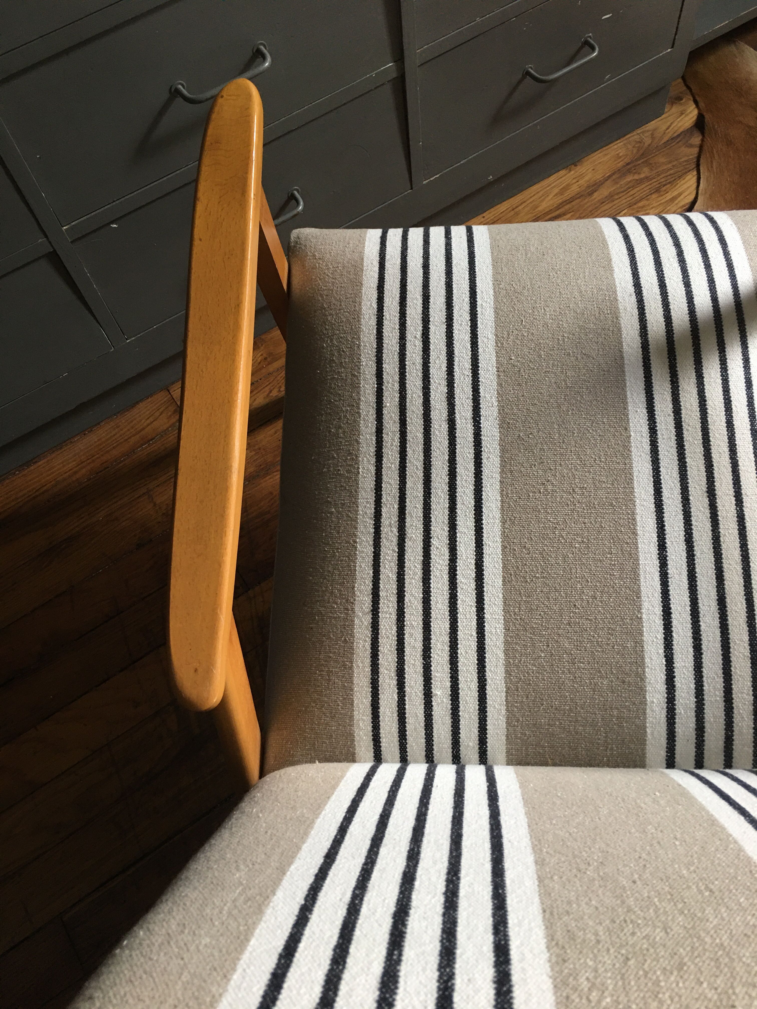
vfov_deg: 61.7
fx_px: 846
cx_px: 378
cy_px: 504
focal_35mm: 29
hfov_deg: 48.2
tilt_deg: -62.0
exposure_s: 1/17
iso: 64
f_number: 2.2
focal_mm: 4.15
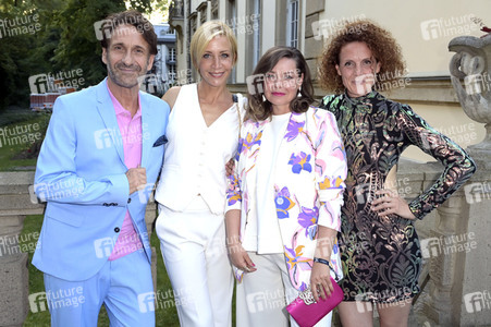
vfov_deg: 41.1
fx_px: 436
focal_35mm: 32
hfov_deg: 58.8
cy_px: 164
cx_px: 246
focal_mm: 32
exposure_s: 1/125
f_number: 5.6
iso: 1250
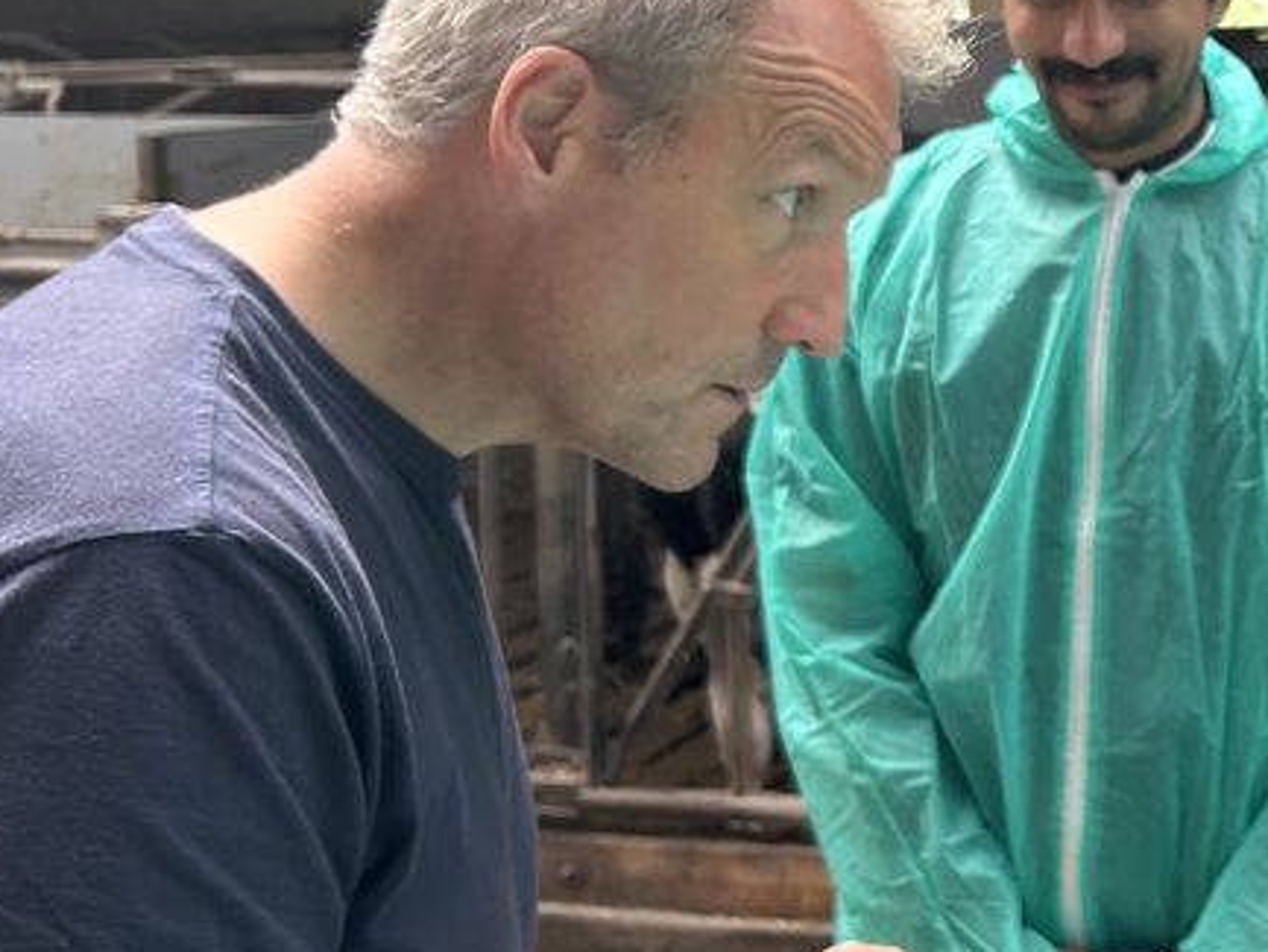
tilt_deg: -6.4
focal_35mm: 72
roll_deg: +0.1
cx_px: 1455
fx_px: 2638
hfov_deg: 24.8
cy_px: 316
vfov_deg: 20.4
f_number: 1.5
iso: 50
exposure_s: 1/588
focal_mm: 5.7
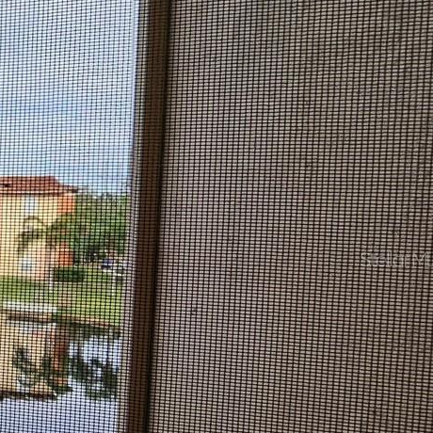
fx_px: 566
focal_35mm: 40
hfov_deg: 24.2
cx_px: -304
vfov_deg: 41.7
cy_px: 259
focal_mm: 1.7
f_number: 2.2
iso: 32
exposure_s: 1/475
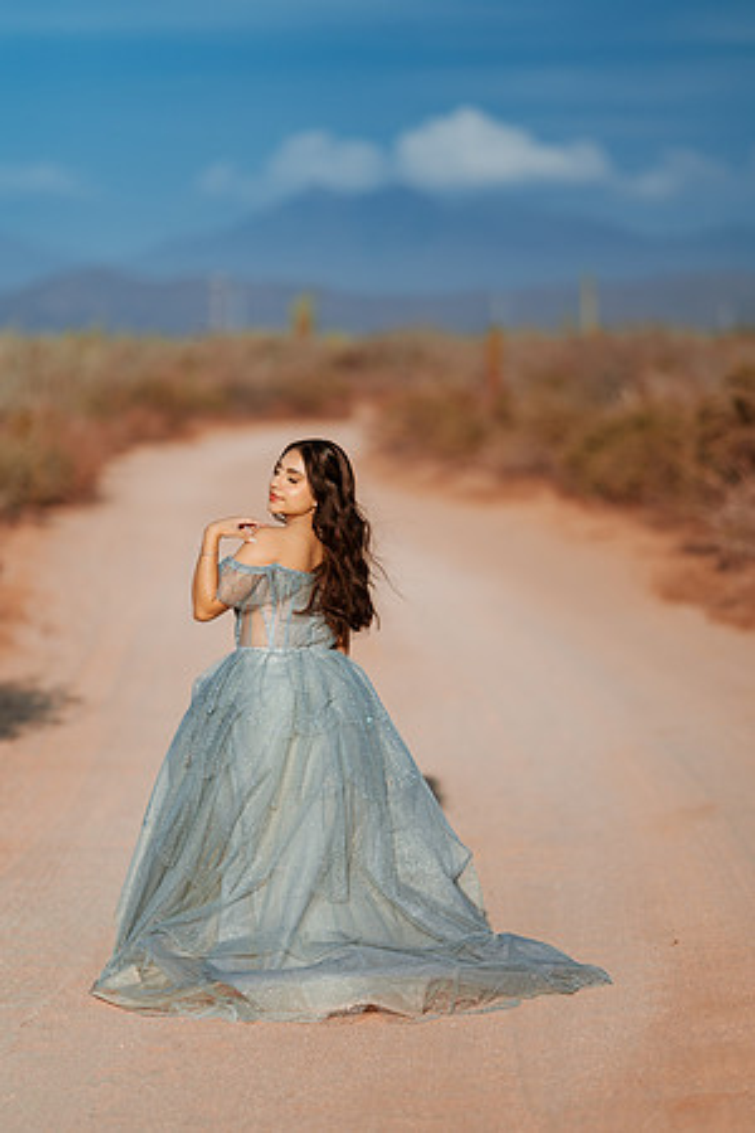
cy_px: 566
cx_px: 378
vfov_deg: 15.2
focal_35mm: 135
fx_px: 4247
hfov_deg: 10.2
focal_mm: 135
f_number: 1.8
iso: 100
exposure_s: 1/8000
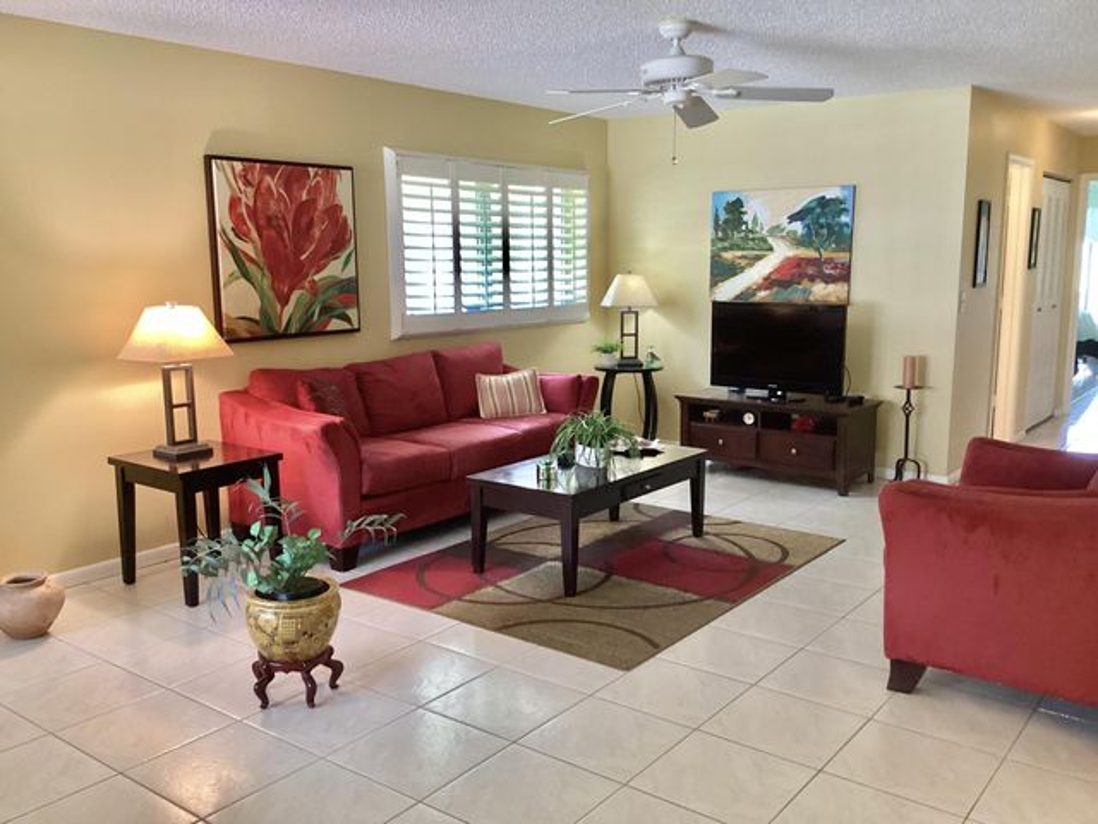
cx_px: 549
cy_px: 412
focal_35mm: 31
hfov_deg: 58.4
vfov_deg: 45.4
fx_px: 983
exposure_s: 1/60
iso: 400
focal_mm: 3.3
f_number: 2.4
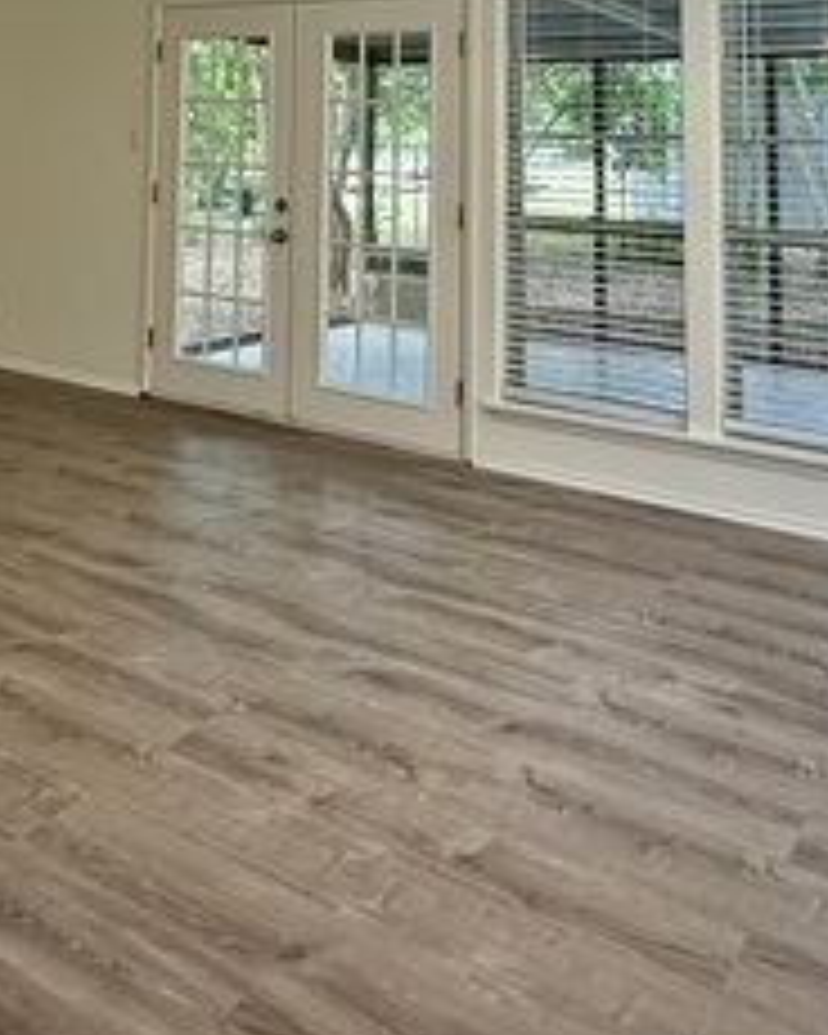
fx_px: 1164
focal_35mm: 38
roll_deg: -1.3
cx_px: 274
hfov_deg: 38.7
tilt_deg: +4.5
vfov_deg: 42.1
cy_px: 22
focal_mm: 2.22
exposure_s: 1/120
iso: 100
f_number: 2.2
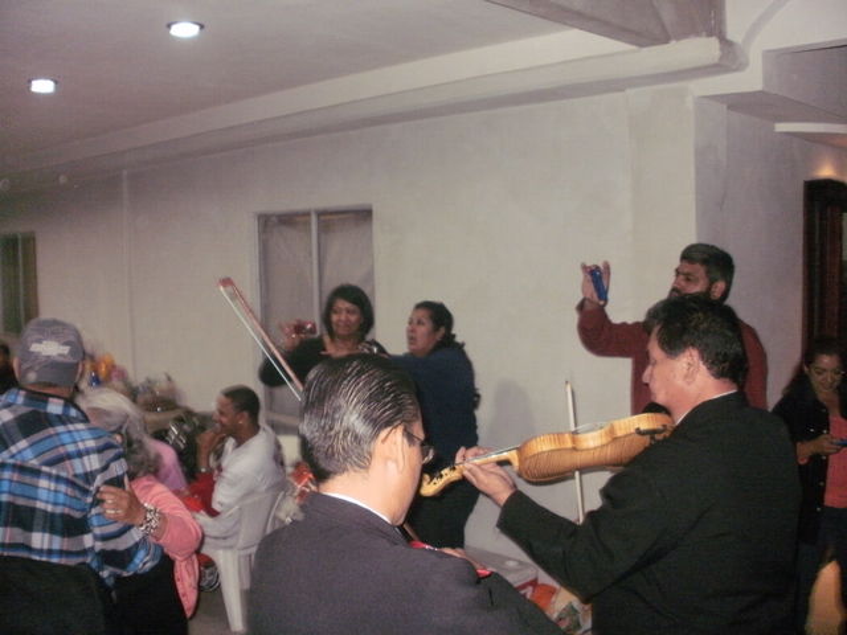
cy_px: 318
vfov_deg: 39.7
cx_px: 424
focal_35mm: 36
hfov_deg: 51.4
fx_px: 881
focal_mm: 6.3
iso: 320
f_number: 3.5
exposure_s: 1/30
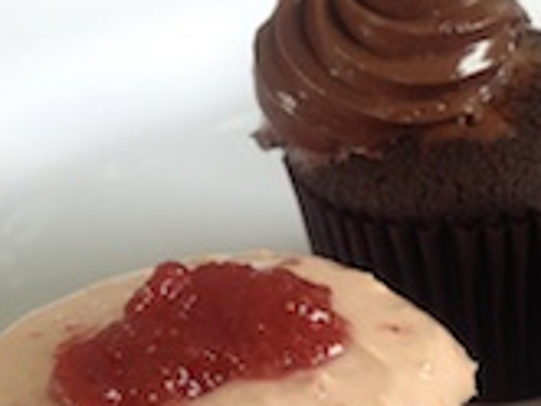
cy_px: 419
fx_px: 1329
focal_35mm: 85
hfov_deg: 21.9
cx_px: 574
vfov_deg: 17.0
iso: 80
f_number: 2.4
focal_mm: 4.28
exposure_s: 1/20
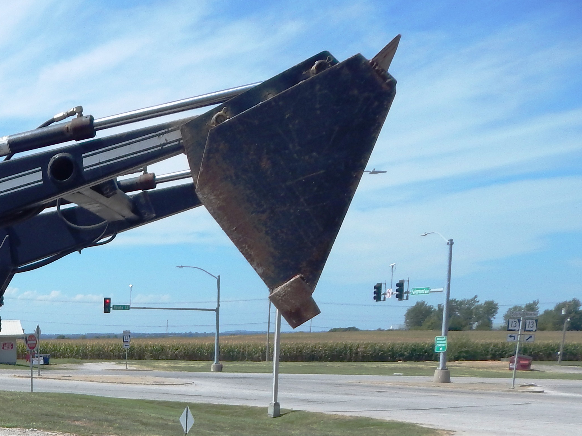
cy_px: 461
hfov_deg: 34.1
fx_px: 824
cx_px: -48
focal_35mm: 49
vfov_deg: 27.5
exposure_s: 1/640
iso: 125
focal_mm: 4
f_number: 6
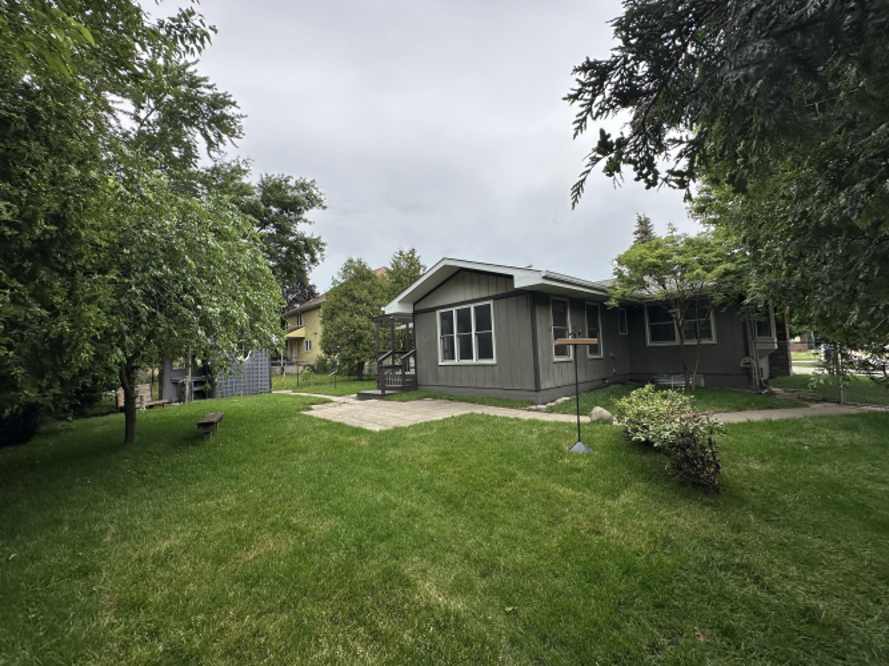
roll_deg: +2.7
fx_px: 359
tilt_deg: +2.8
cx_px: 444
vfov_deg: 85.7
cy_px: 333
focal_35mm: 14
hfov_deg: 102.1
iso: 40
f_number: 2.2
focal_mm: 2.22
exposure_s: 1/716
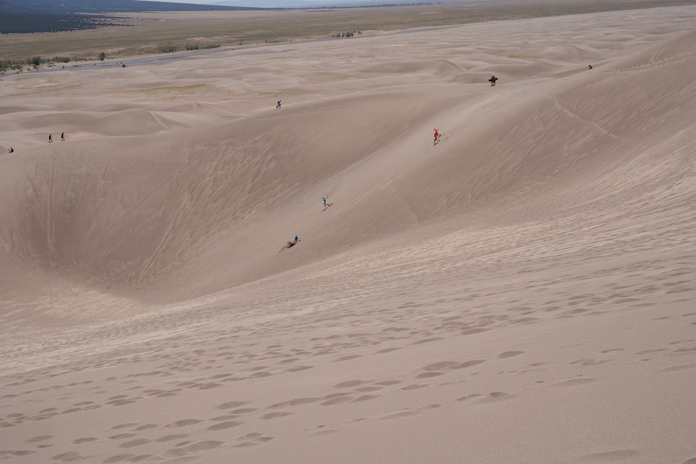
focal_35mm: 59
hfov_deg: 33.9
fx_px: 1141
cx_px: 348
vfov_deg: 23.0
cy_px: 232
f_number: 13
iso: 80
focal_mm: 59
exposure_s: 1/160
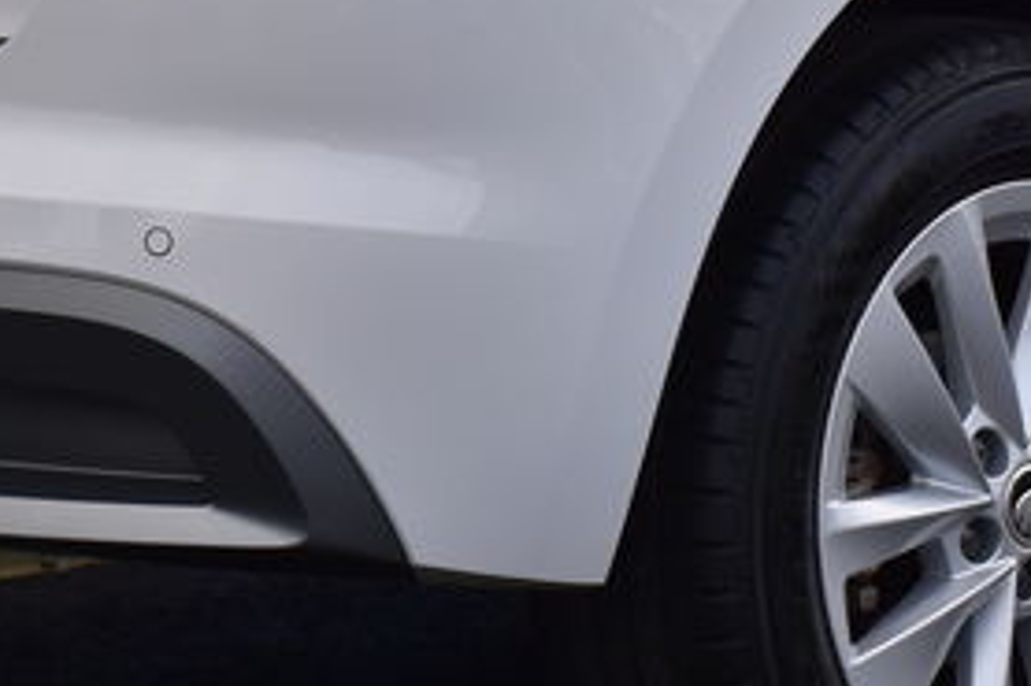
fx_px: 7728
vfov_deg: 5.1
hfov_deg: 7.6
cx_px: -33
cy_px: -95
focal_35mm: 270
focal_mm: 50
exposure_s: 1/250
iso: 400
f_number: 10
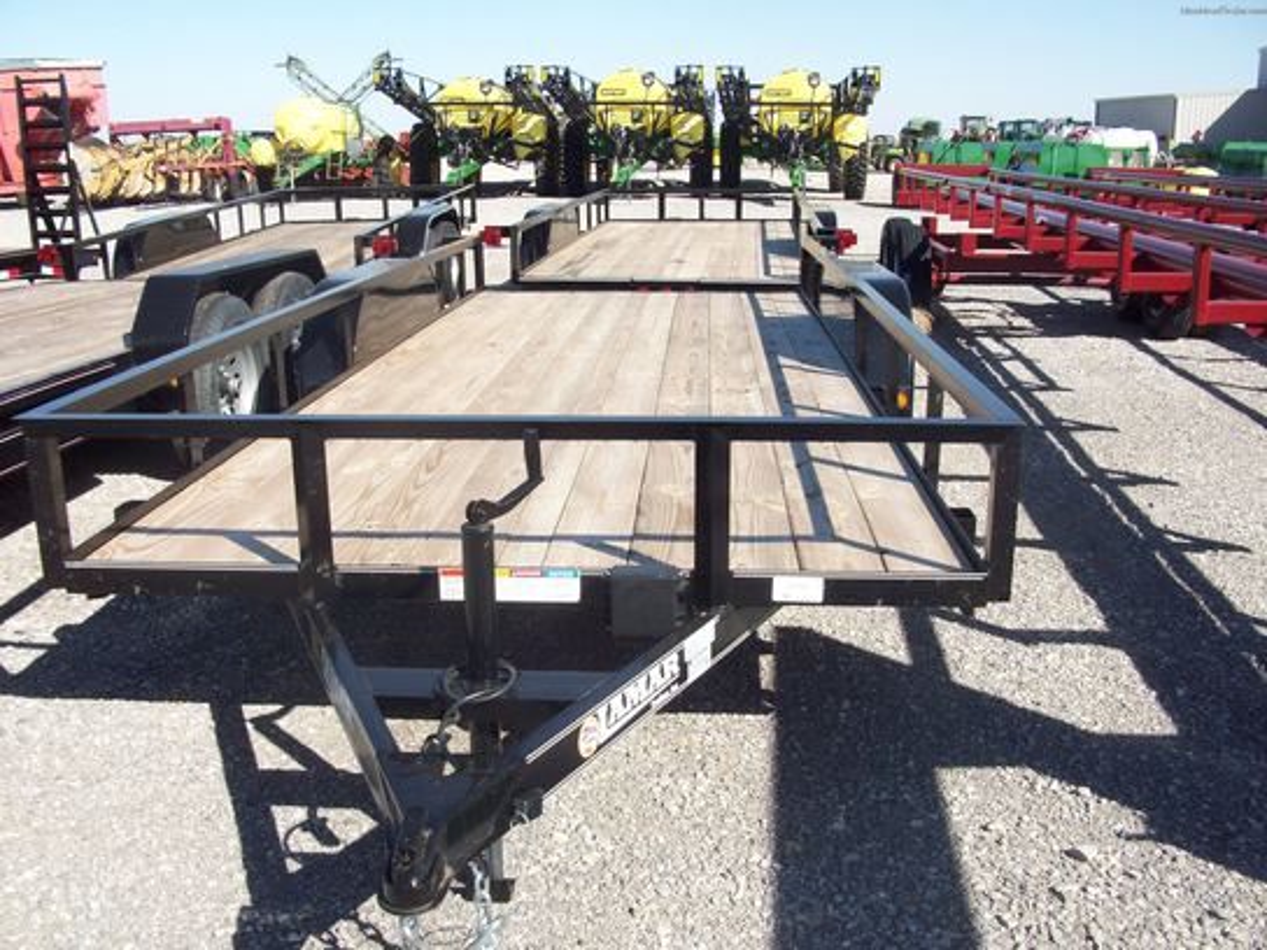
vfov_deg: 41.8
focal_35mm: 34
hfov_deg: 54.0
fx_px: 1244
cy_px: 475
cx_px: 634
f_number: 5.5
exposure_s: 1/247
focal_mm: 5.7
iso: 64
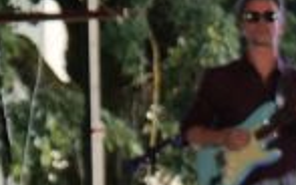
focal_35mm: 399
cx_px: 826
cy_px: 475
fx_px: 3220
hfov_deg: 5.0
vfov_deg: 3.2
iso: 400
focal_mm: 60
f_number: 5.6
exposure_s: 1/60
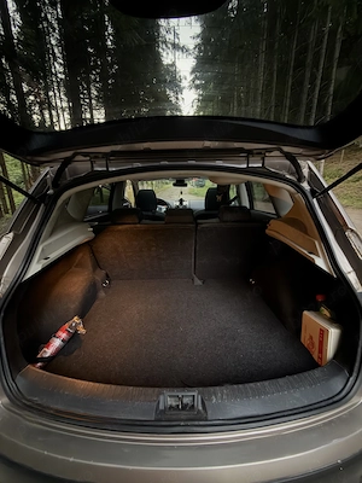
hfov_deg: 85.7
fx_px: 195
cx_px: 181
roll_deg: +0.1
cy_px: 242
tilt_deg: -14.1
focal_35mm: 14
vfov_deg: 102.1
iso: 1250
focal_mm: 2.22
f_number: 2.2
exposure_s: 1/11
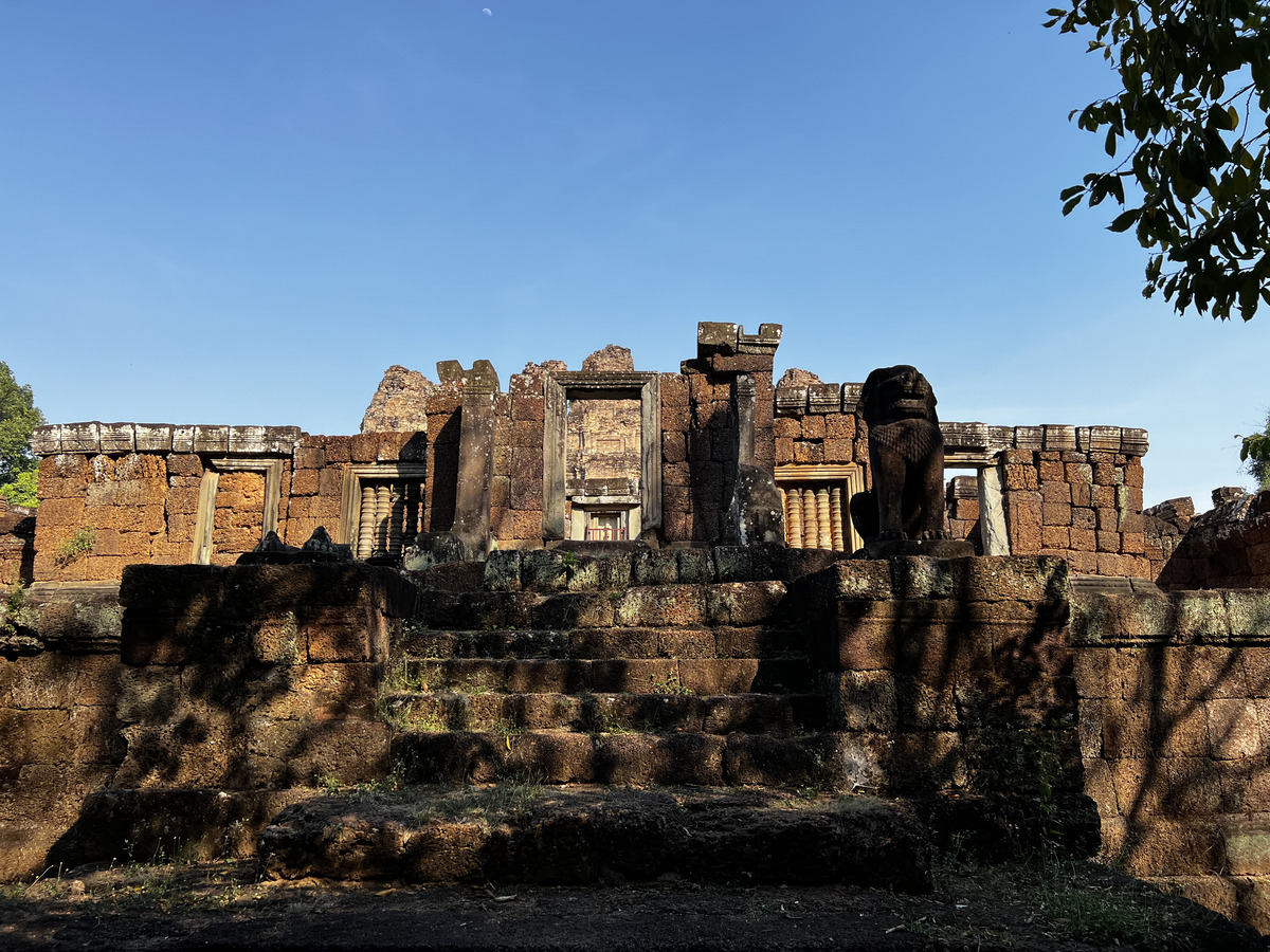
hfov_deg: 67.3
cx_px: 635
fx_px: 954
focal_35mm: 26
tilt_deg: +13.7
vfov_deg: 53.1
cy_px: 476
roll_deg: +0.4
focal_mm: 5.7
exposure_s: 1/2299
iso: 50
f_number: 1.5
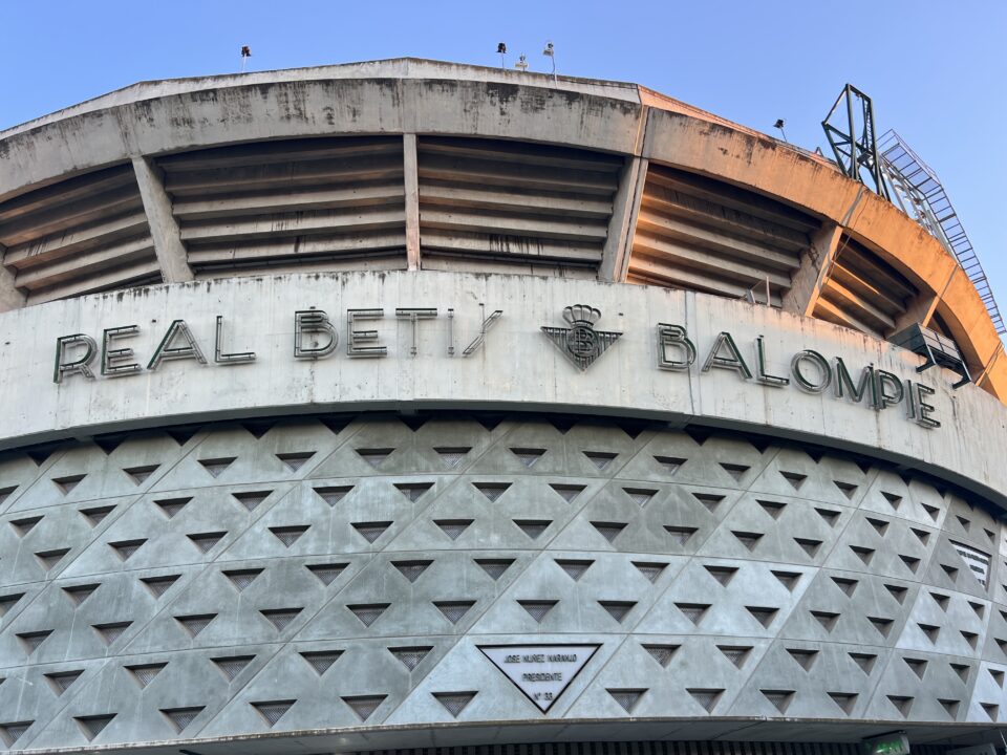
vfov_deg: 53.1
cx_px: 504
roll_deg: +3.7
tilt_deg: +34.5
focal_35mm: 26
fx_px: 756
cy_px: 378
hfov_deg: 67.3
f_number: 1.5
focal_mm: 5.7
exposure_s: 1/100
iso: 40
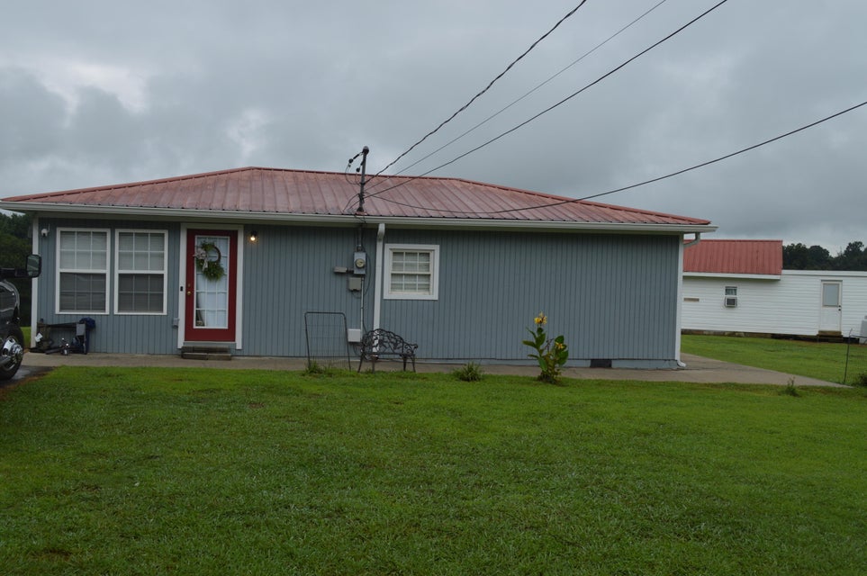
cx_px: 434
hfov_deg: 53.2
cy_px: 288
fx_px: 866
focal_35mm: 36
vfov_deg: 36.8
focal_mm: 24
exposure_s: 1/200
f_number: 7.1
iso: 100
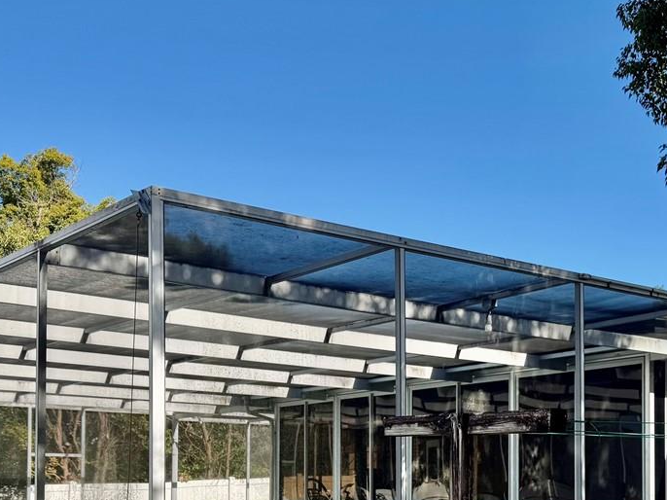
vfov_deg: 25.1
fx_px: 1079
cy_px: 468
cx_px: 485
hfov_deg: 33.8
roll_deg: -0.3
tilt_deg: +1.0
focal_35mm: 56
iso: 80
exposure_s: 1/2833
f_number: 1.78
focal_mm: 6.76
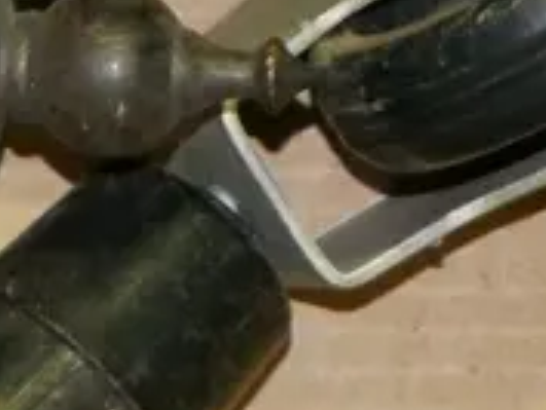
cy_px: -627
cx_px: -574
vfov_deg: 2.1
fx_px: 10970
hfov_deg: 2.8
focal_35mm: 695
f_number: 5.6
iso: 3200
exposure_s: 1/125
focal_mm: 60
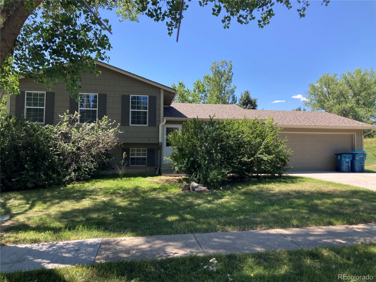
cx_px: 188
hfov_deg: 63.4
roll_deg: -0.9
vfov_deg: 49.7
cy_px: 141
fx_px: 304
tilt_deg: +6.2
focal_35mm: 28
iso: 20
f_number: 1.8
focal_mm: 3.99
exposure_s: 1/813
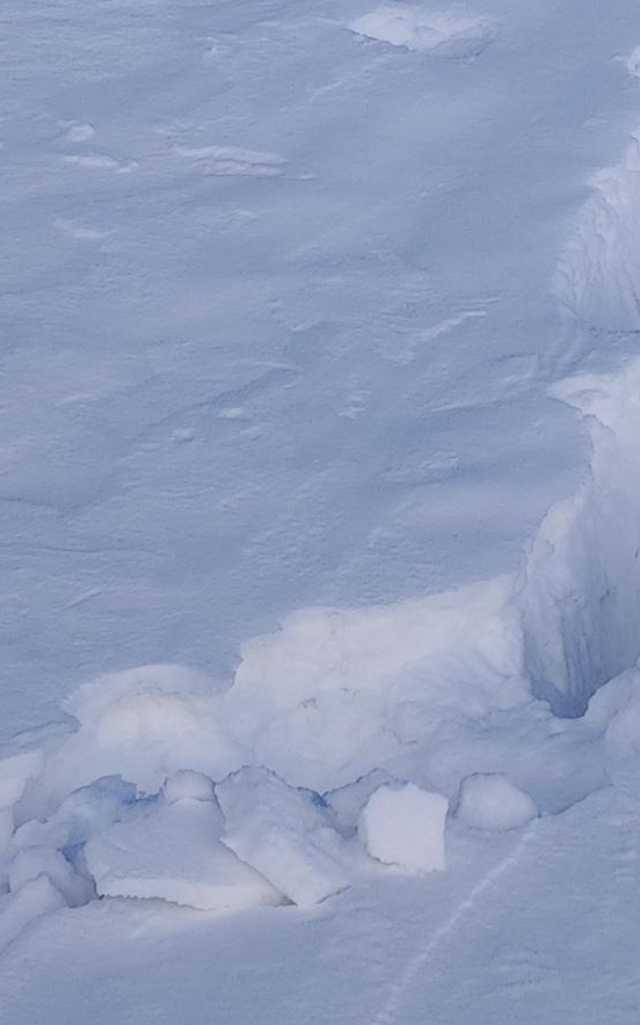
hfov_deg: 10.9
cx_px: 1084
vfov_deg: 17.5
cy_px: -231
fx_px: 3156
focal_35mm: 113
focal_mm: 7.79
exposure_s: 1/1648
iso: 50
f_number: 1.9
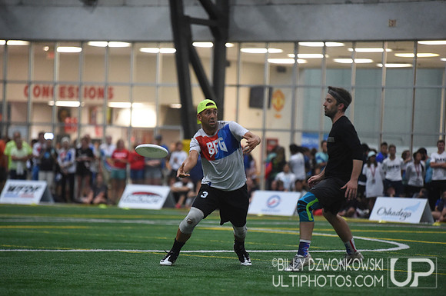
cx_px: 223
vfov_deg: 6.8
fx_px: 2474
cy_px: 148
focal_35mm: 200
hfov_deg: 10.3
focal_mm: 200
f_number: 2.8
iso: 10000
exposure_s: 1/640
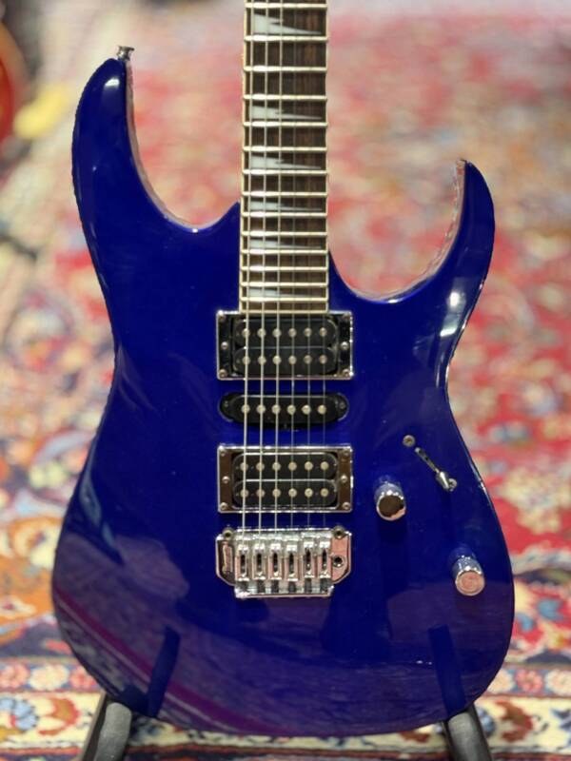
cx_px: 286
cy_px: 380
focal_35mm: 48
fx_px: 1056
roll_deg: -2.1
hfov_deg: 30.3
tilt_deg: -25.2
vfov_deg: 39.7
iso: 640
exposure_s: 1/20
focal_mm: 6.76
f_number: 1.78
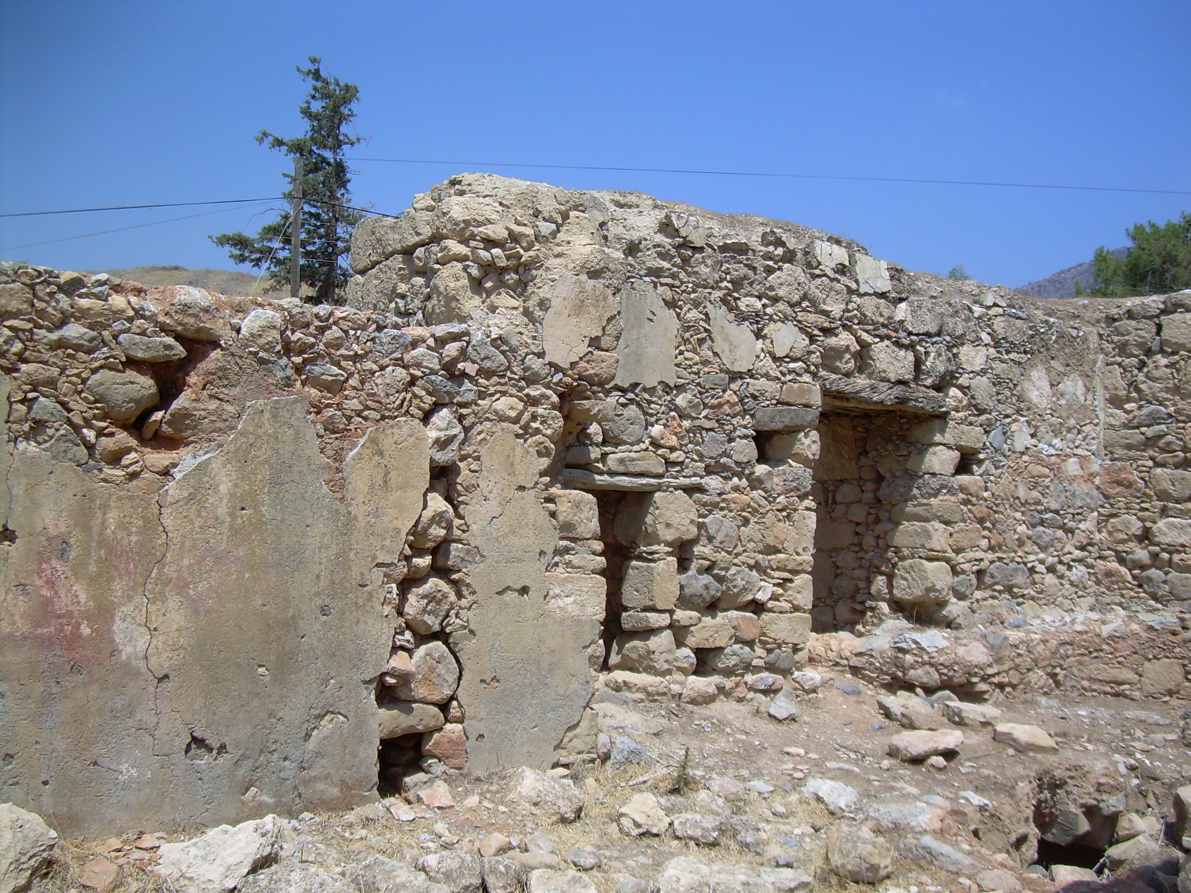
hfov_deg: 49.0
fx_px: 1307
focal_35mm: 38
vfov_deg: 37.7
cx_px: 596
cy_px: 446
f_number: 2.8
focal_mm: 6.3
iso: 50
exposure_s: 1/1297
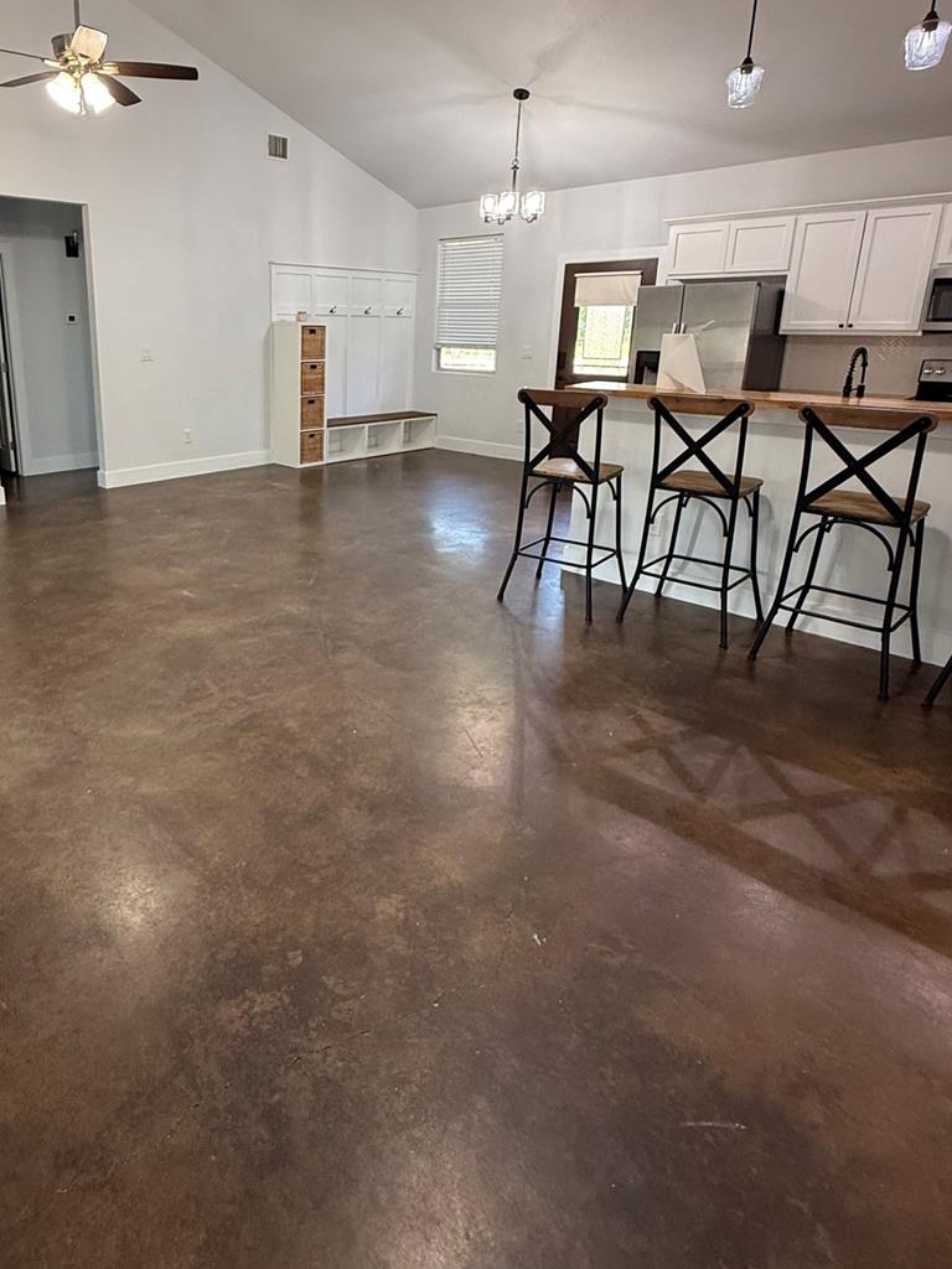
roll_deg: -0.9
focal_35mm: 21
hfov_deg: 61.5
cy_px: 529
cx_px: 298
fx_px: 770
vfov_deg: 78.4
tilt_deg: -11.5
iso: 200
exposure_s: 1/60
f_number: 2.2
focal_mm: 2.22
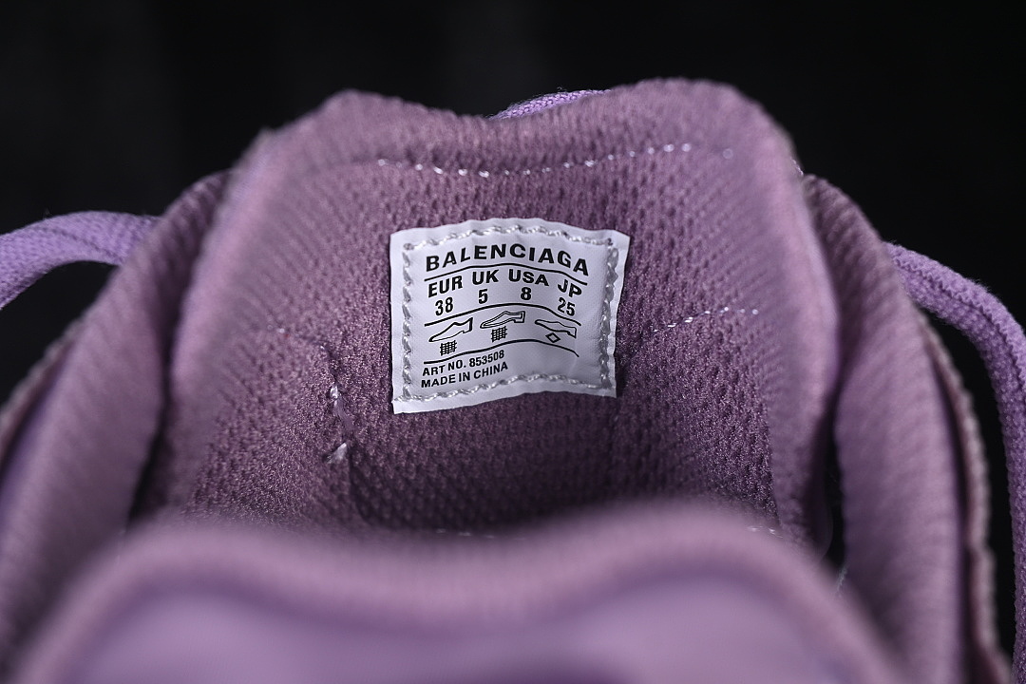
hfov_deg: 27.0
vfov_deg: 18.2
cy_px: 342
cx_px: 513
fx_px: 2137
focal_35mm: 75
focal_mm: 50
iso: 160
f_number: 7.1
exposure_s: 1/80
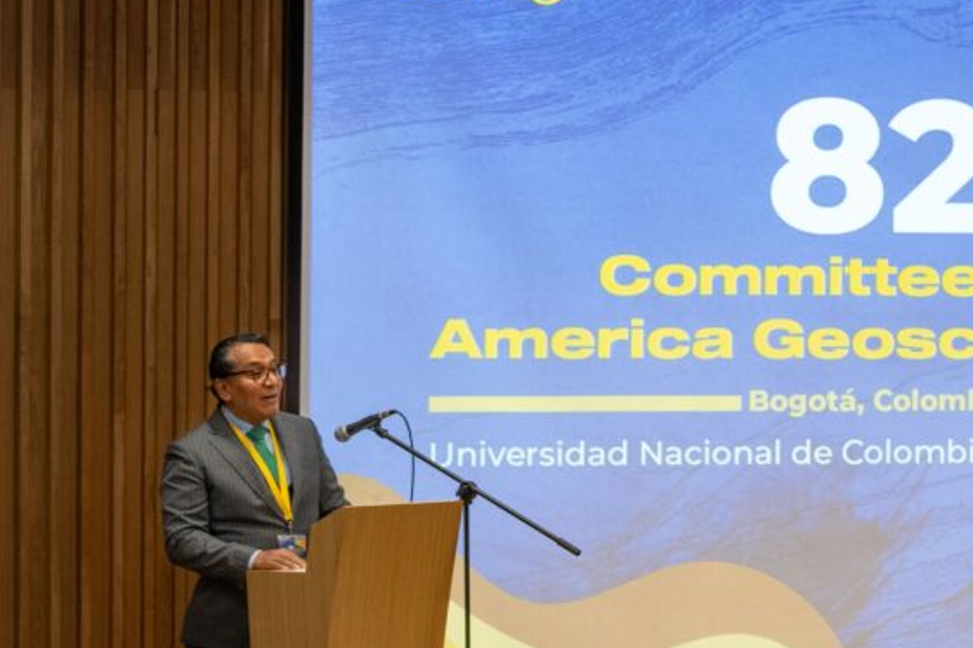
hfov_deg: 14.8
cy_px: 321
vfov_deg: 10.0
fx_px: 3703
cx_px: 874
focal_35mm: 137
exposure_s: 1/200
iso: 3200
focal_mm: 75
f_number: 2.8
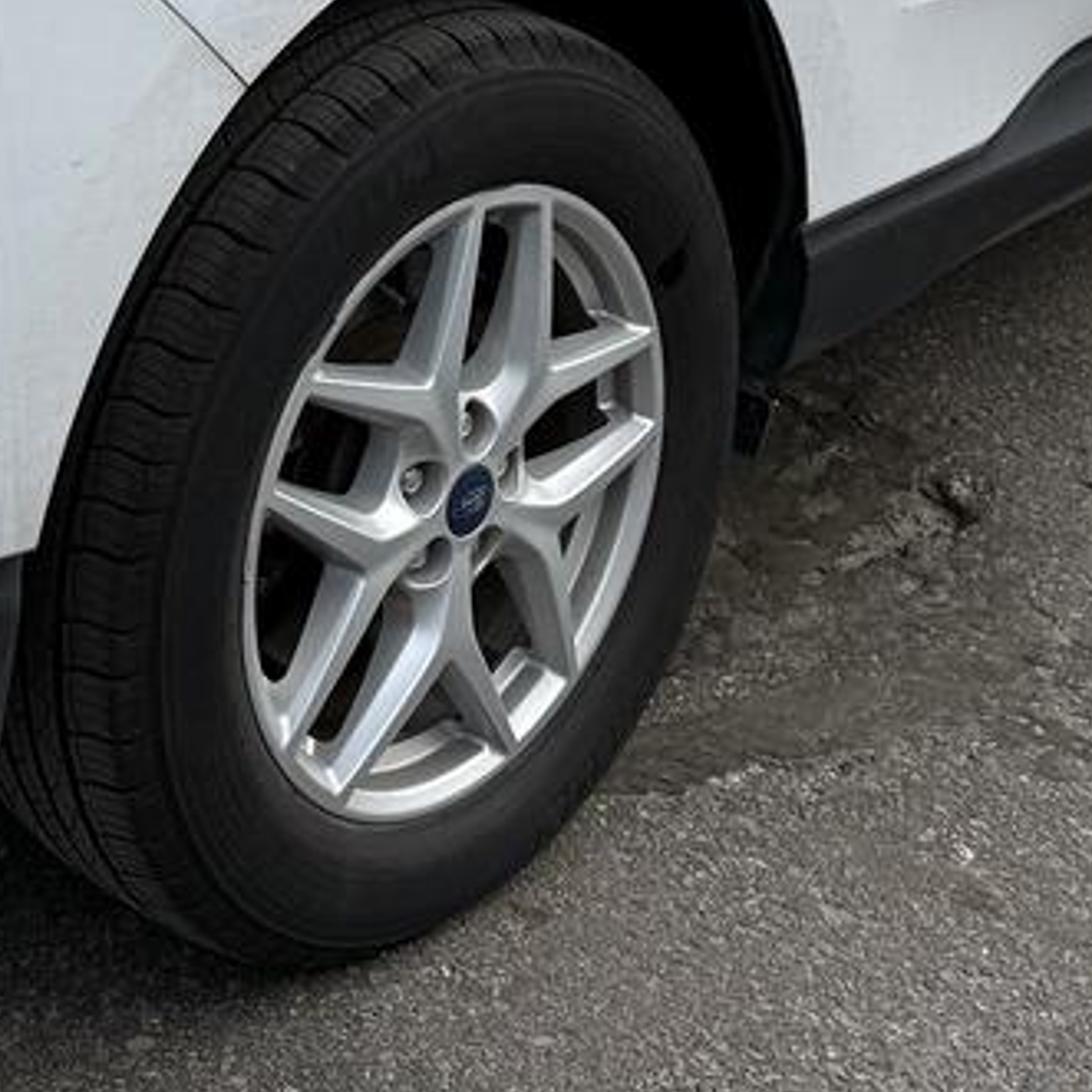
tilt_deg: -9.6
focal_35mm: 82
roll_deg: +1.3
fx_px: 2927
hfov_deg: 20.9
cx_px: 241
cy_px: -300
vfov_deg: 19.6
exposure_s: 1/2445
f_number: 1.78
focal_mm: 6.76
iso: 80
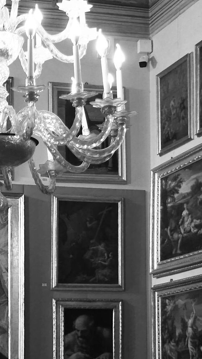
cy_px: 262
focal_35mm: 91
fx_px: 866
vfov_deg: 23.2
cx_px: -42
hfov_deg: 13.0
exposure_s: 1/60
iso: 200
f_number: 1.7
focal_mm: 15
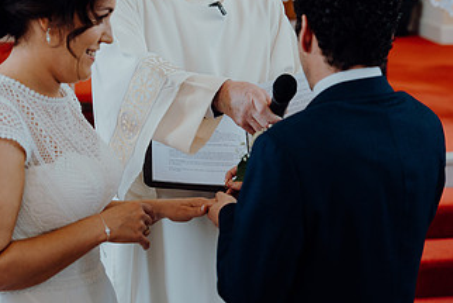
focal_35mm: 92
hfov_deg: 22.1
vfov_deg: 14.9
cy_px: 116
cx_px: 291
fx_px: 1158
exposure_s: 1/200
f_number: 2.8
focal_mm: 51
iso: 500
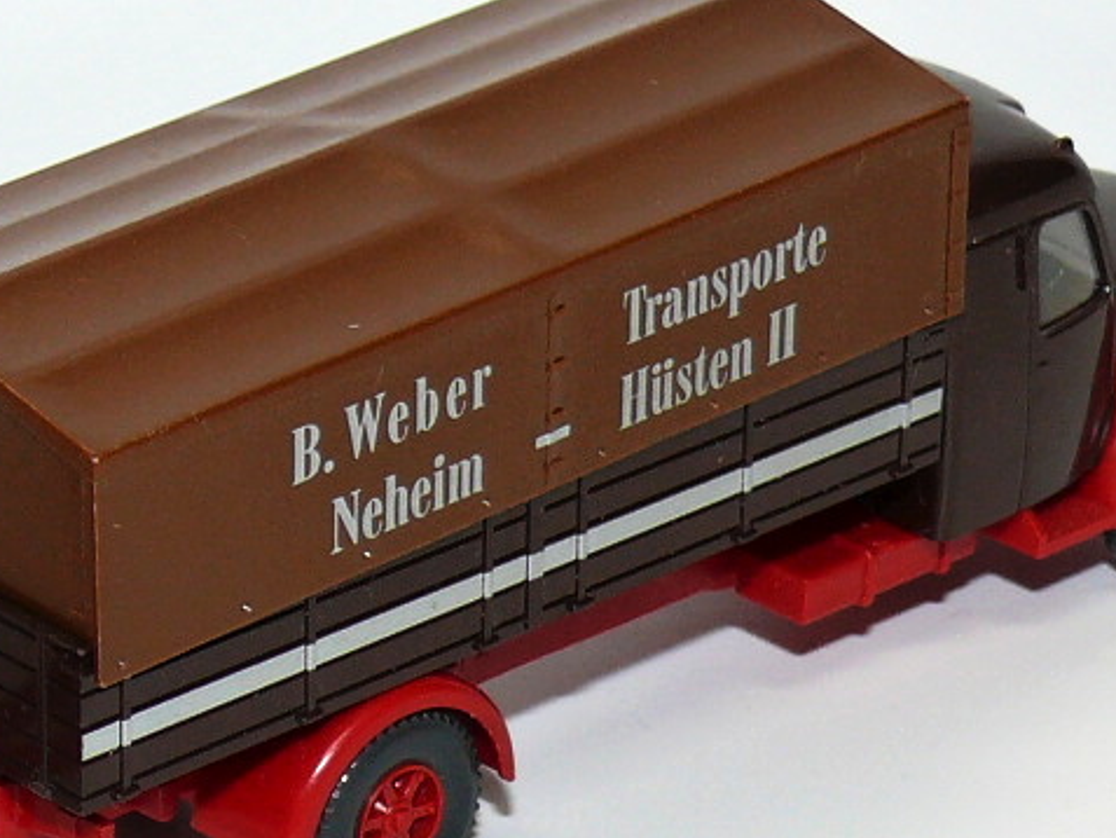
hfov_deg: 10.1
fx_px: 6159
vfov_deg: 7.8
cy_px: 578
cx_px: -335
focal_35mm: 191
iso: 100
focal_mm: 10
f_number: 4
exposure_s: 1/30
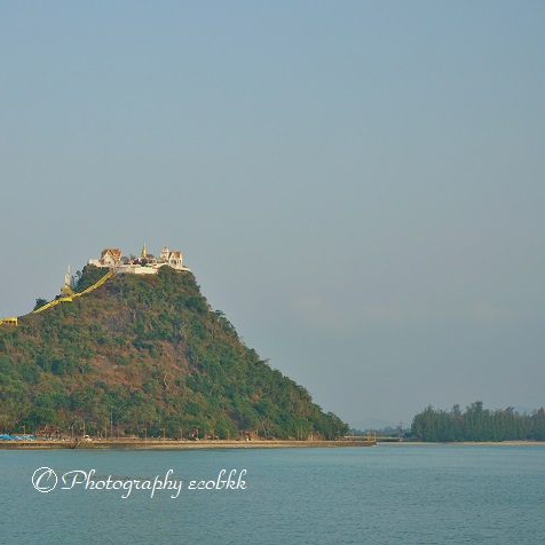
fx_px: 1603
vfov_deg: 19.3
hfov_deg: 19.2
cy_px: 274
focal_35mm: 90
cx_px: 143
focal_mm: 70
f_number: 9
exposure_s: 1/800
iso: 400
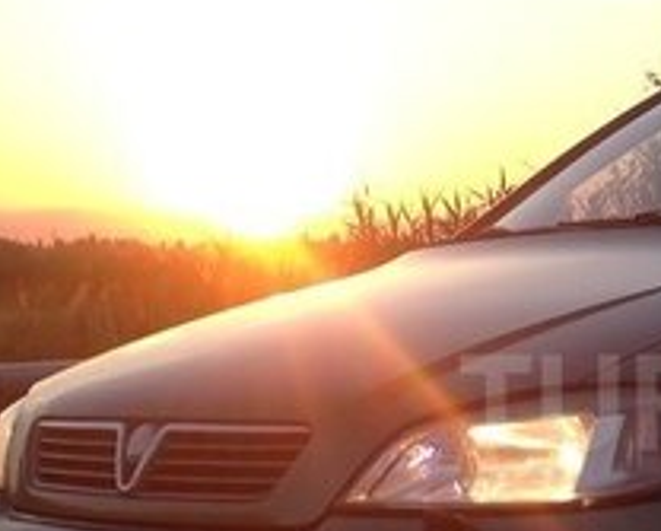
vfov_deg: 15.1
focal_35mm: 102
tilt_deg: -4.3
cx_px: 785
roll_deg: +0.4
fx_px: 1998
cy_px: 402
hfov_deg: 17.9
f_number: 2.4
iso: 50
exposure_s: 1/350
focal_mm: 4.12
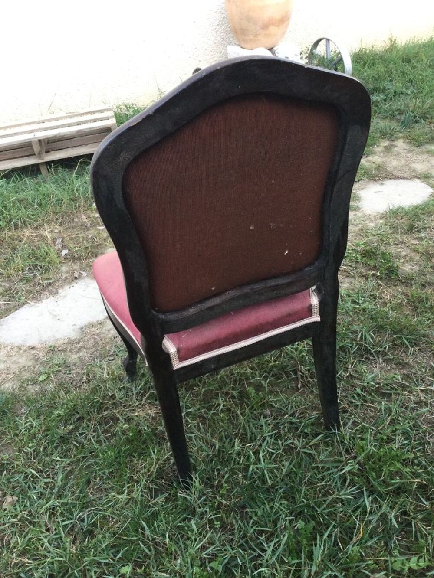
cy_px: 289
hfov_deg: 45.4
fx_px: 518
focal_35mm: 31
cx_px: 217
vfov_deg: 58.3
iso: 50
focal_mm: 3.3
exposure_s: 1/33
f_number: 2.4
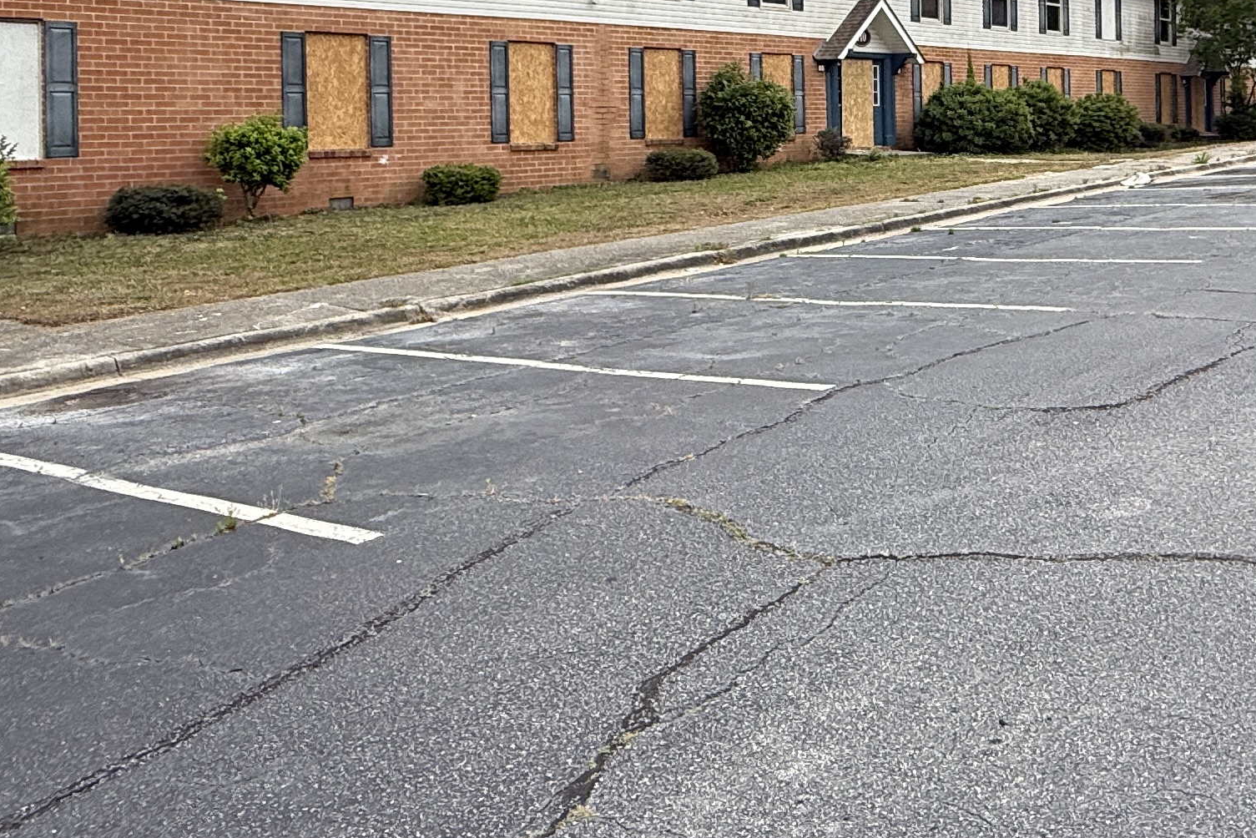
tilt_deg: +2.8
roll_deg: +1.0
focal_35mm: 39
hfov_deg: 48.1
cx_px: 905
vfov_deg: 32.7
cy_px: 102
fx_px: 1361
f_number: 2.2
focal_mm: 2.22
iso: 64
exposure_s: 1/709
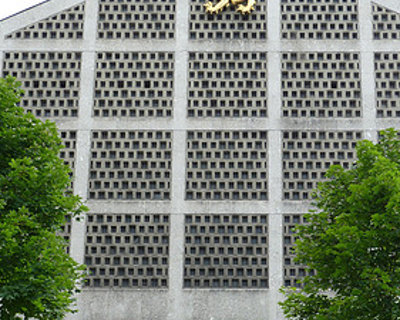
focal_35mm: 75
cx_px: 233
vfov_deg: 20.4
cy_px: 218
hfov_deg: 25.3
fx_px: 888
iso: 80
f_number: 3.8
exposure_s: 1/100
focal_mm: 7.9
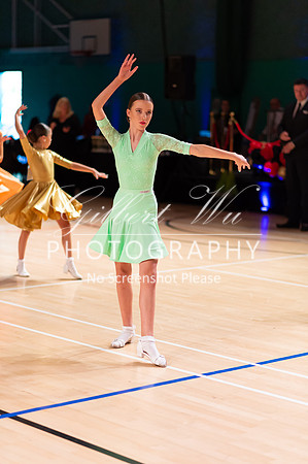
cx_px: 154
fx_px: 1093
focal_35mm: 85
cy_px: 232
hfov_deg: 16.0
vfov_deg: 23.9
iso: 3200
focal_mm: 85
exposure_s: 1/1000
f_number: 1.8
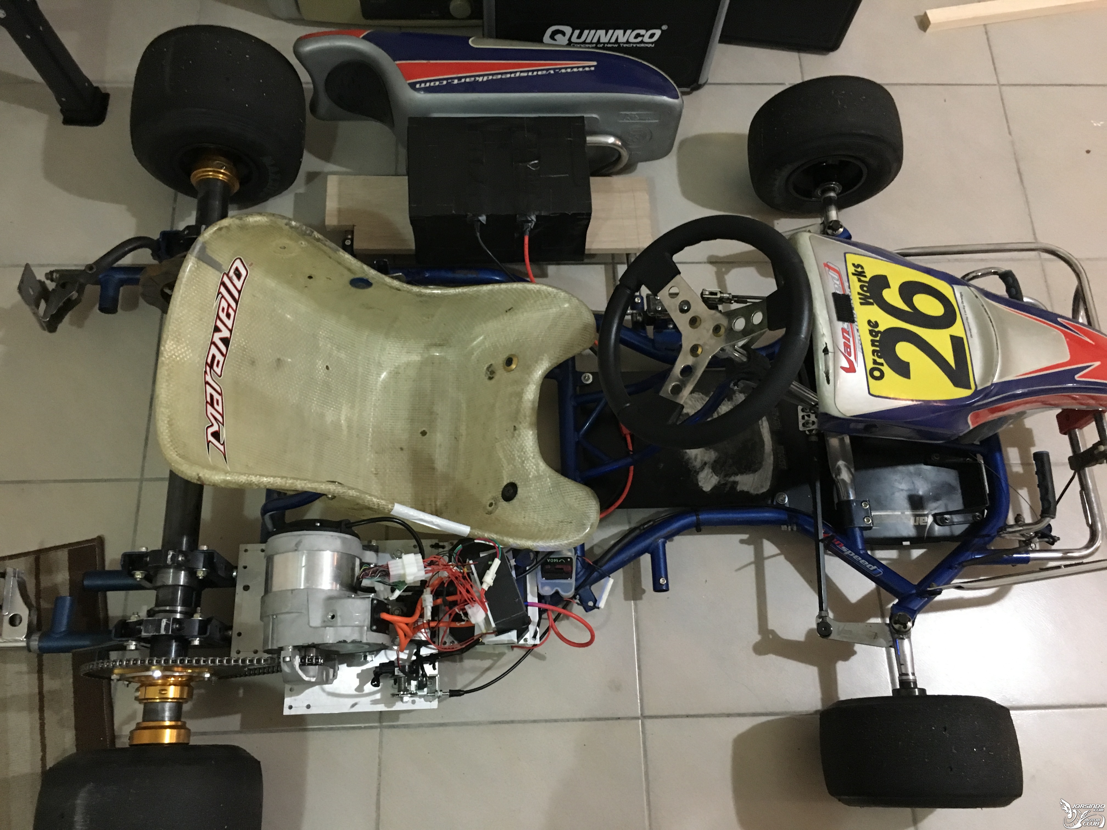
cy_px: 415
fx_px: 927
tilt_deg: -70.1
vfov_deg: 48.2
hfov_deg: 61.7
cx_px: 554
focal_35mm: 29
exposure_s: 1/15
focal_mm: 4.15
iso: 400
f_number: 2.2
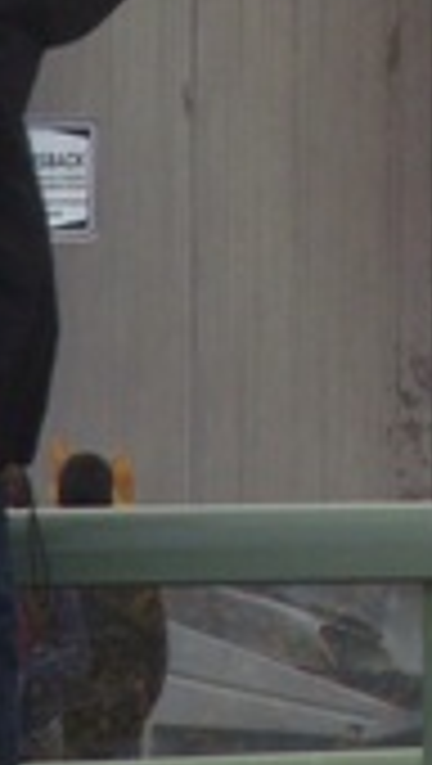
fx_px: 14984
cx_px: 1071
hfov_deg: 1.6
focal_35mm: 738
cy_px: -333
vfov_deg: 2.9
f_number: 4.9
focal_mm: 30
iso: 100
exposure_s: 1/125
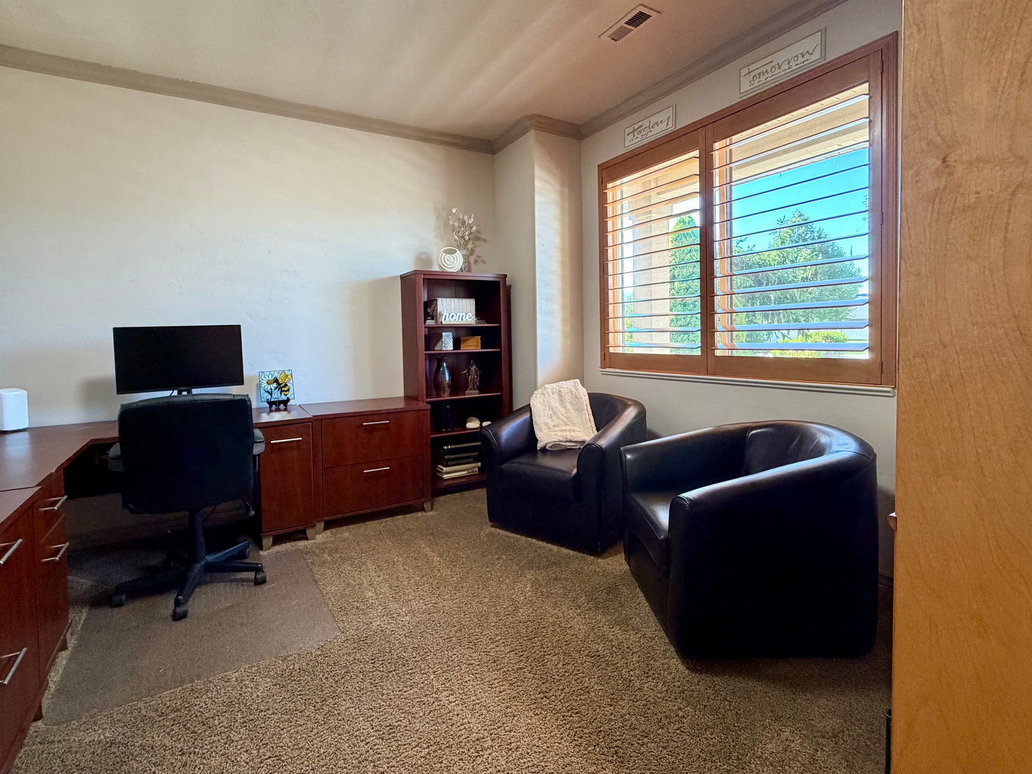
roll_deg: +1.6
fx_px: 507
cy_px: 349
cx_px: 500
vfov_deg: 74.5
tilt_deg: -1.6
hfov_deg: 91.0
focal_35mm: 17
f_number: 2.2
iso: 320
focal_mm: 2.22
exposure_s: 1/60
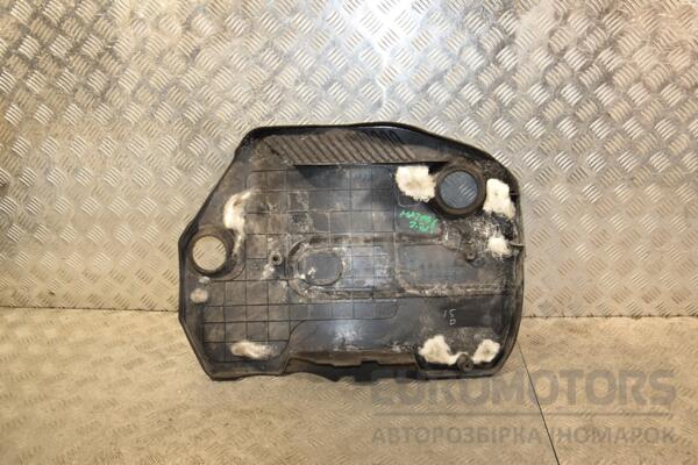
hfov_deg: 59.5
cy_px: 232
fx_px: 611
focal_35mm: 32
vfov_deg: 41.7
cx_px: 349
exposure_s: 1/200
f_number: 5
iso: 800
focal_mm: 21
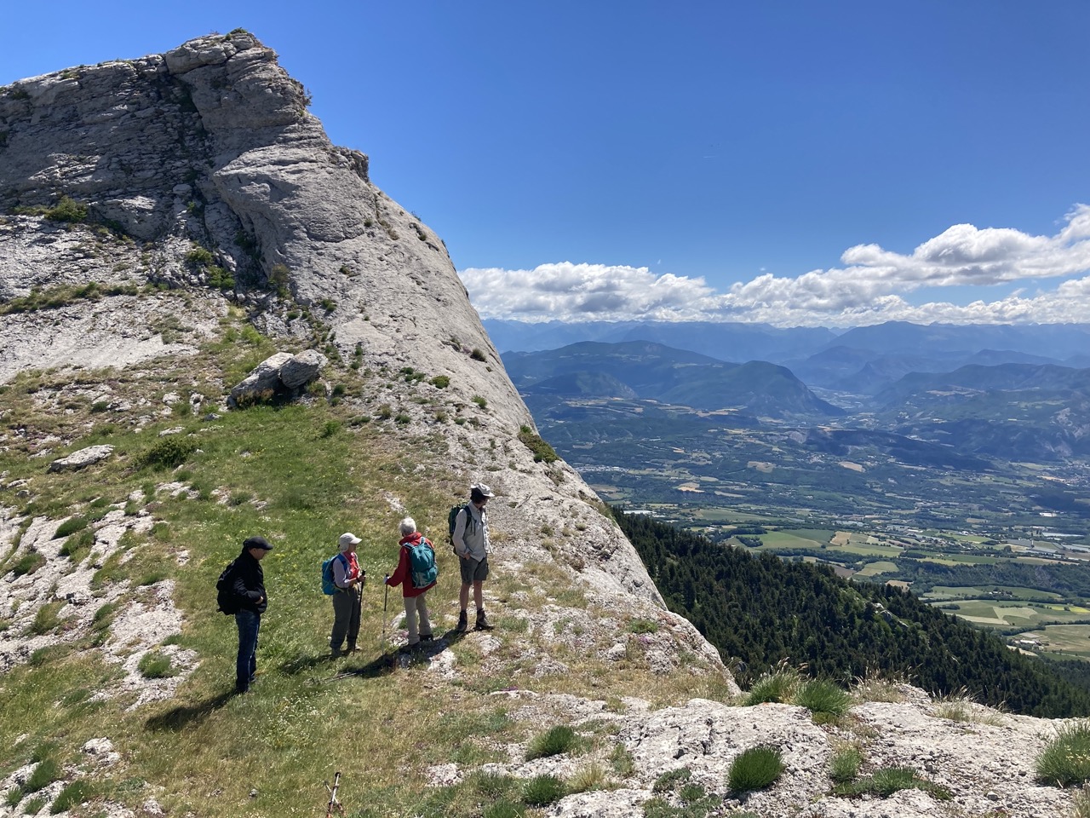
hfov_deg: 63.4
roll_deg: -1.9
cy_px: 409
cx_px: 545
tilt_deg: -3.0
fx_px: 882
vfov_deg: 49.7
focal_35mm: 28
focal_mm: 3.99
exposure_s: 1/2525
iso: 20
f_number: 1.8
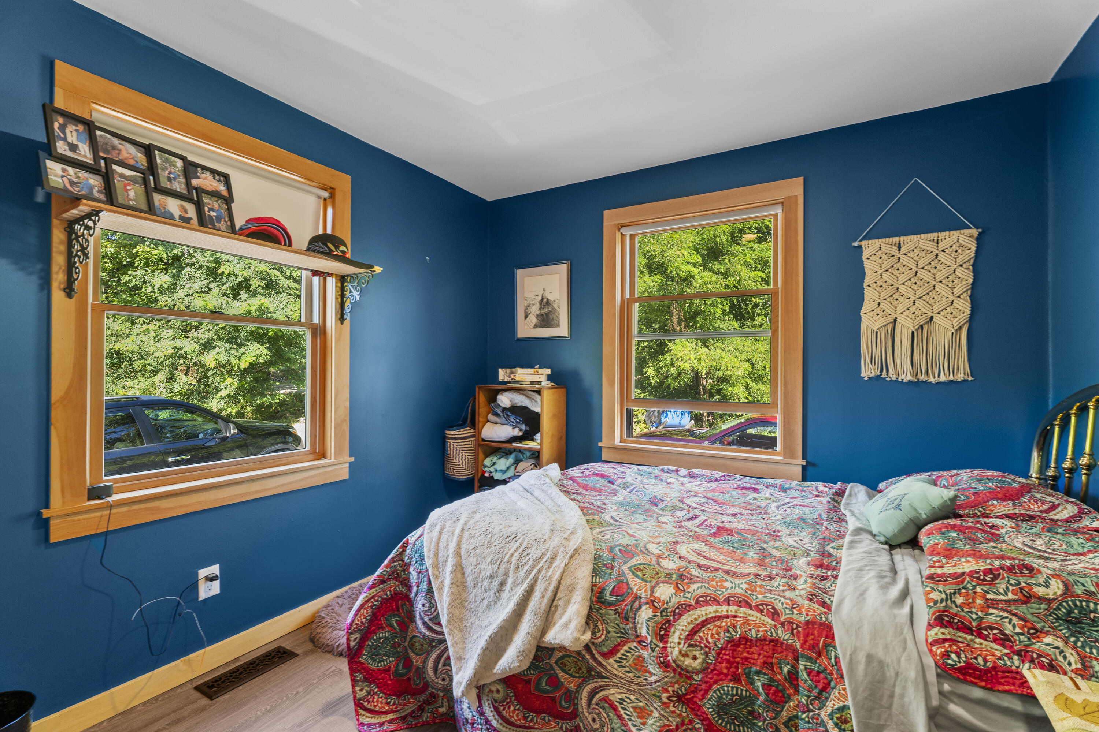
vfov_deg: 73.7
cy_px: 366
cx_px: 550
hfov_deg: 96.7
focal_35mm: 16
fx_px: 488
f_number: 9
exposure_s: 1/1.67
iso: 250
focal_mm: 16
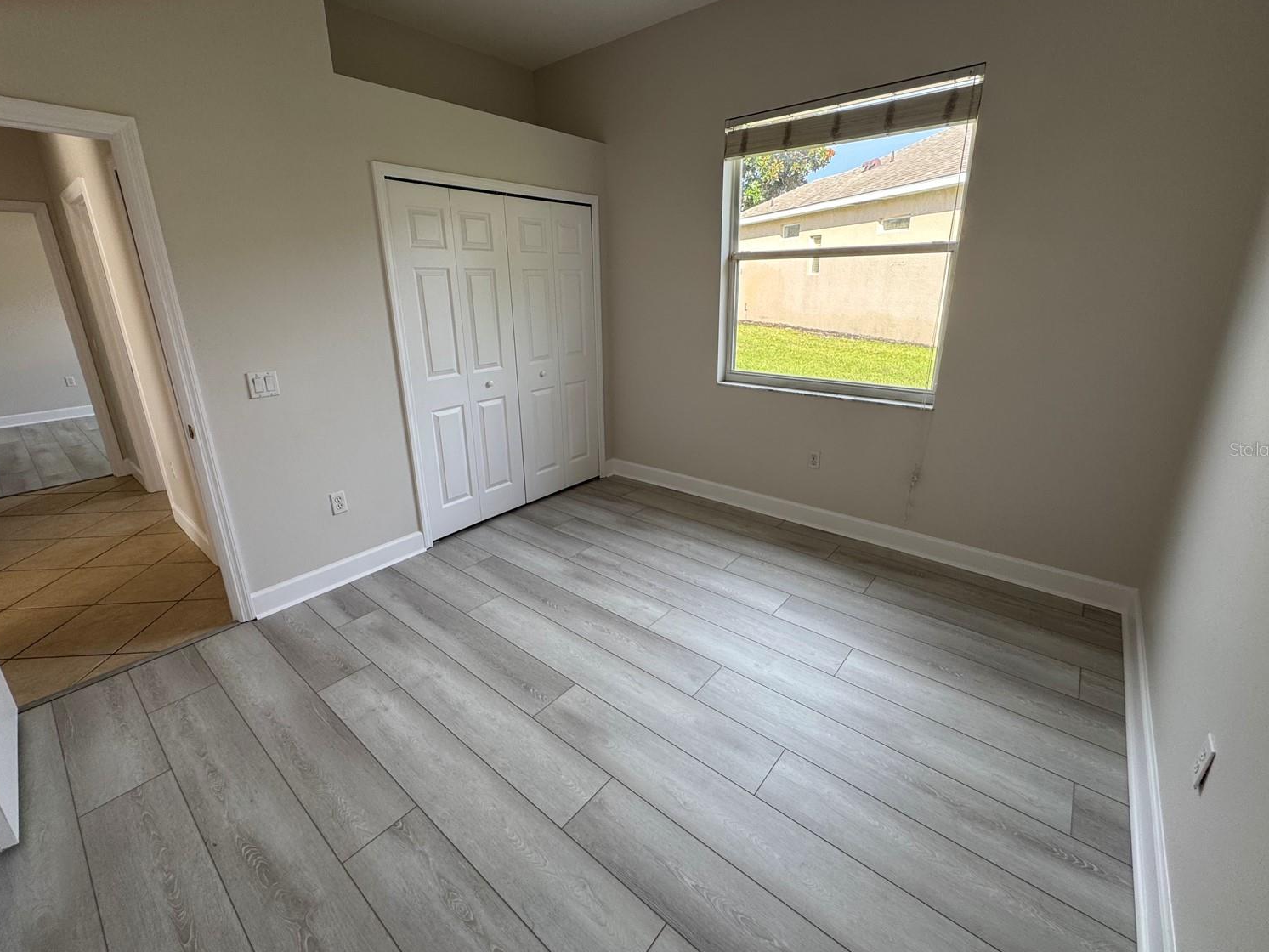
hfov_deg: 98.2
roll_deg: +1.1
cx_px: 630
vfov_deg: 81.7
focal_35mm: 15
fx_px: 550
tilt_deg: -18.3
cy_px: 449
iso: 40
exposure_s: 1/116
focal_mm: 2.22
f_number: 2.2
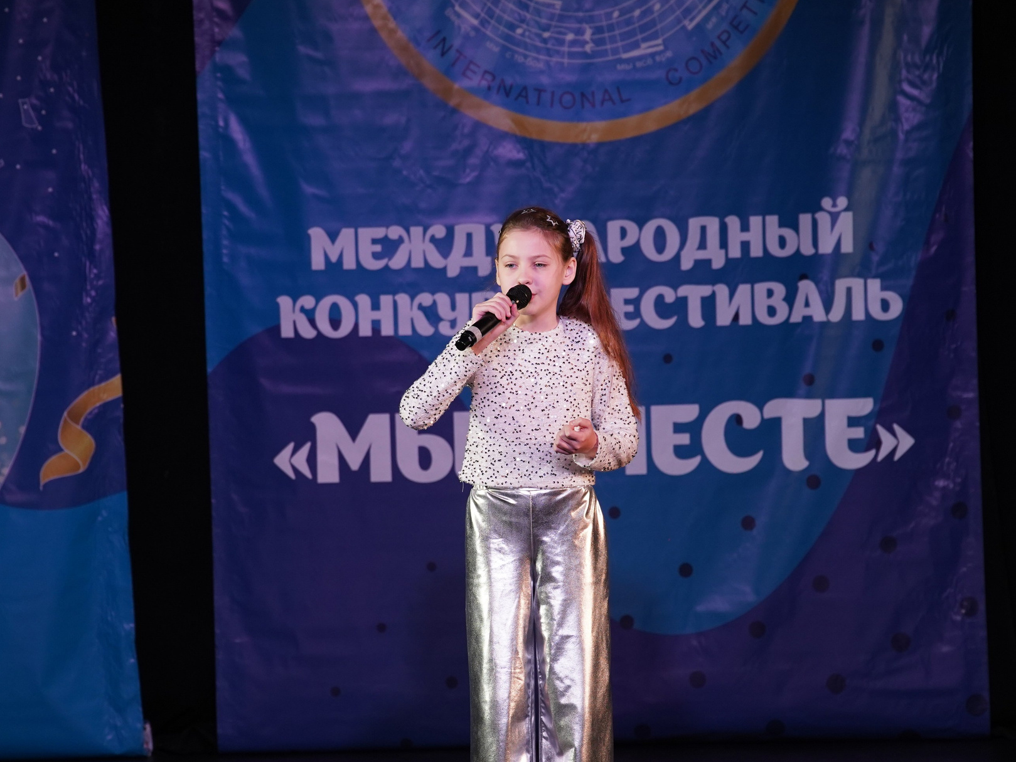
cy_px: 488
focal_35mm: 228
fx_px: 6693
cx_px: 542
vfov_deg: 6.5
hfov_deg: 8.7
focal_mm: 150
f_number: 4
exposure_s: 1/400
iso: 1600
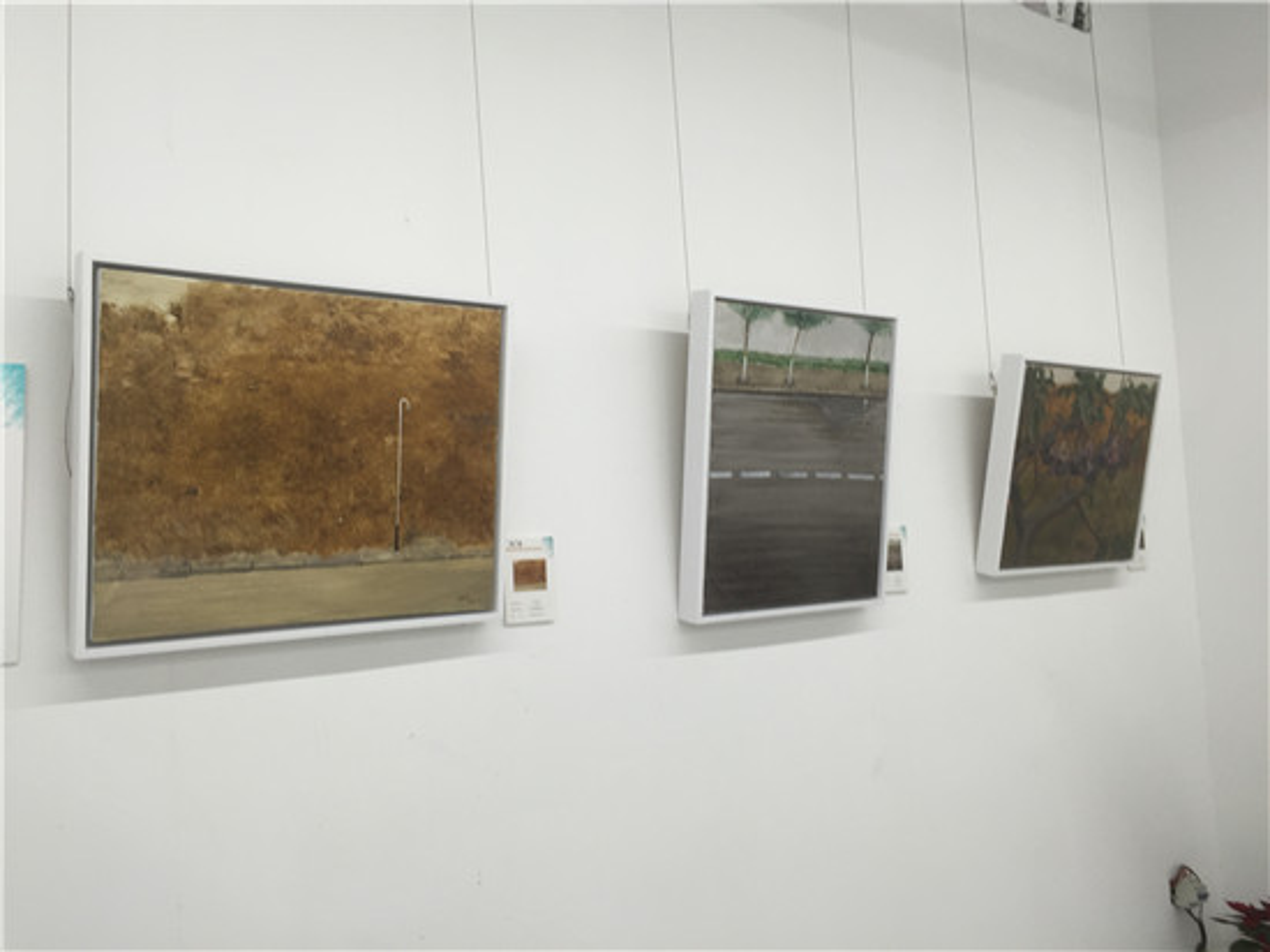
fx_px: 1063
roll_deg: +1.8
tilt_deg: +3.4
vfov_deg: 48.2
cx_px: 635
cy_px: 476
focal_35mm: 29
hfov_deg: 61.7
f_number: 2.2
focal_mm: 4.15
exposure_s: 1/50
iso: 32
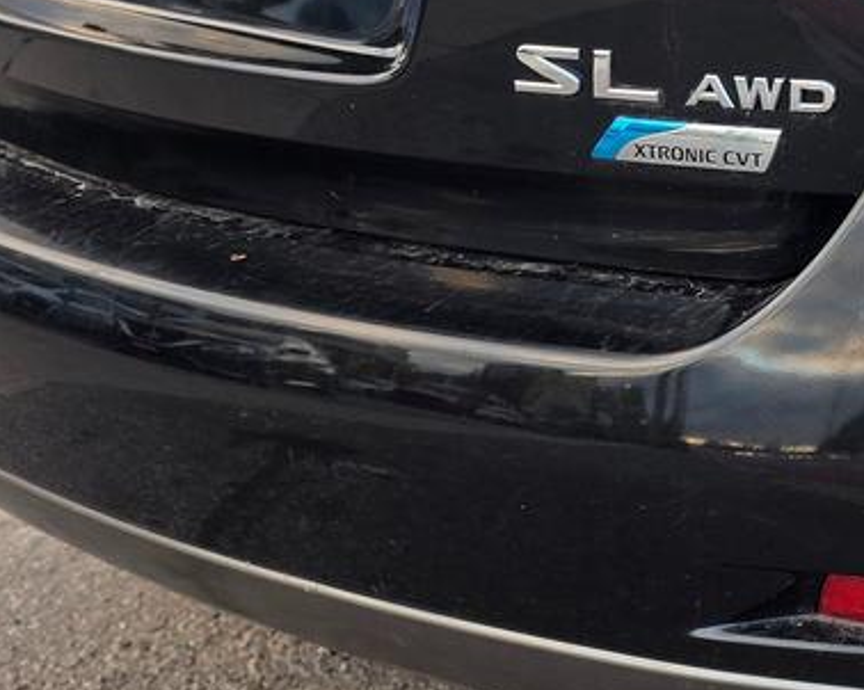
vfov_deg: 19.3
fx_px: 1942
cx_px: 1015
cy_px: -66
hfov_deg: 23.1
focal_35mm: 76
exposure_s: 1/180
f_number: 1.7
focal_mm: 6.25
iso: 50
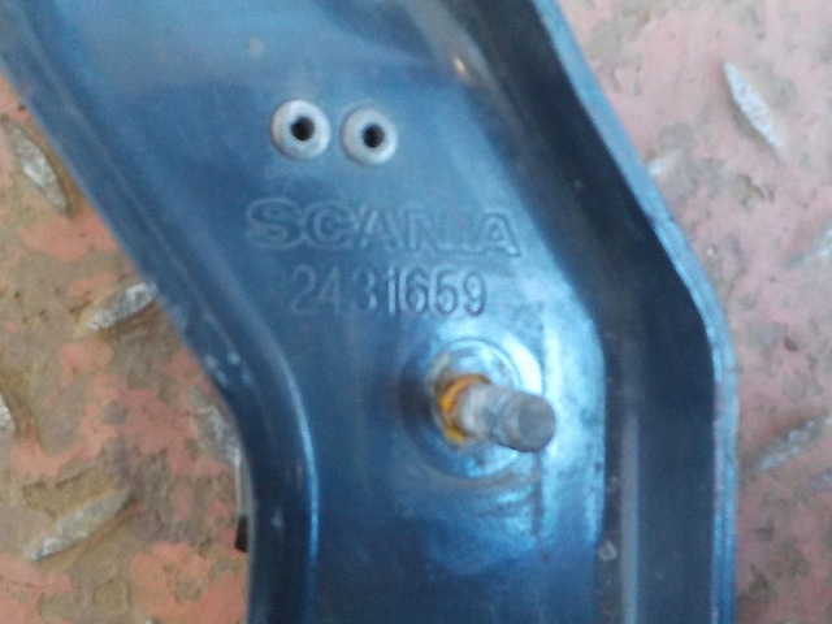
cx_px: 416
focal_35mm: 30
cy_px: 312
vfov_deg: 46.8
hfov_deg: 60.0
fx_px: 721
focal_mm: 4.1
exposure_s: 1/30
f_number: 3.3
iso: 800
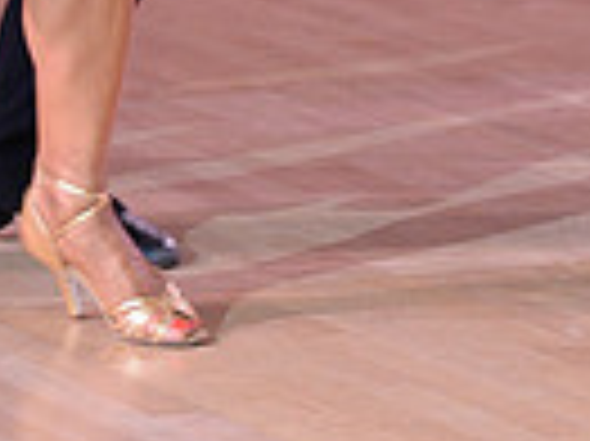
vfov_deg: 3.1
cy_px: -603
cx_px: -164
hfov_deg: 4.2
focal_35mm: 468
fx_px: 7969
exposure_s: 1/250
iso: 1600
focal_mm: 110
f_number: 4.5
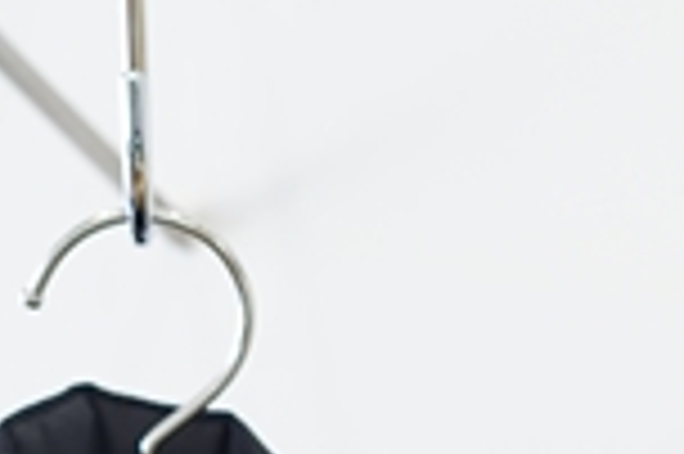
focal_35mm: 290
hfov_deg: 7.0
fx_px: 5504
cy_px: 951
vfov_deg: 4.6
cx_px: 1044
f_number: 4
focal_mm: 55
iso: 400
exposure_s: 1/60
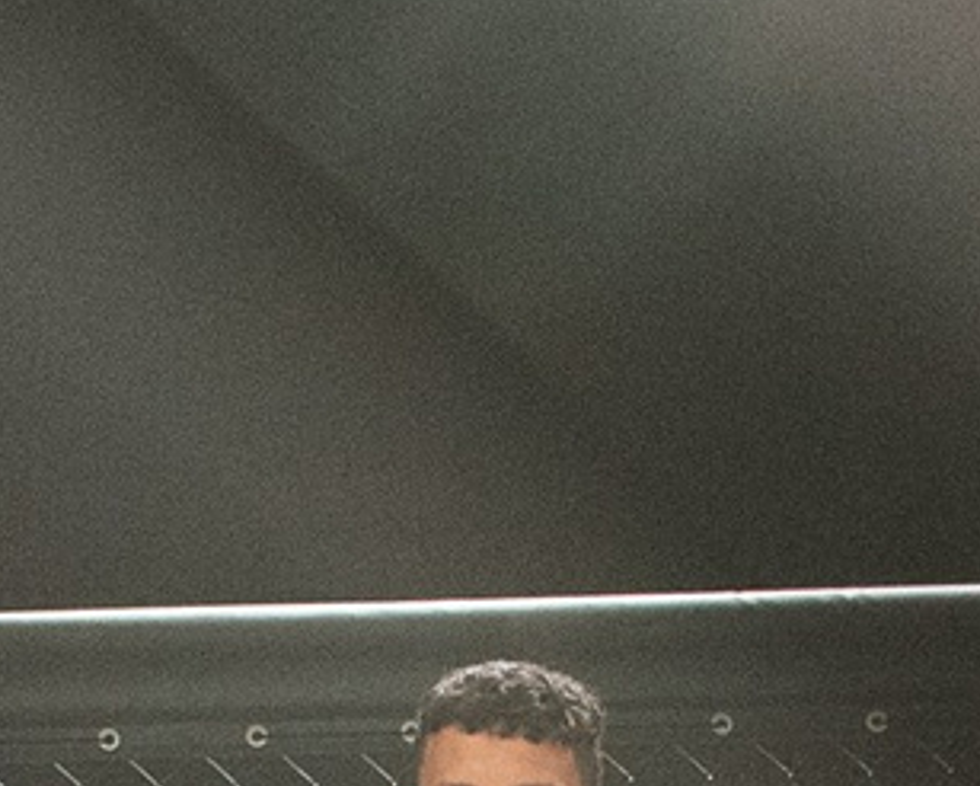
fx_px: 8678
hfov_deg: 6.5
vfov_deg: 5.1
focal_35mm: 299
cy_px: 1462
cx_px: 348
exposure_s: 1/800
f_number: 4
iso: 2000
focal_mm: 38
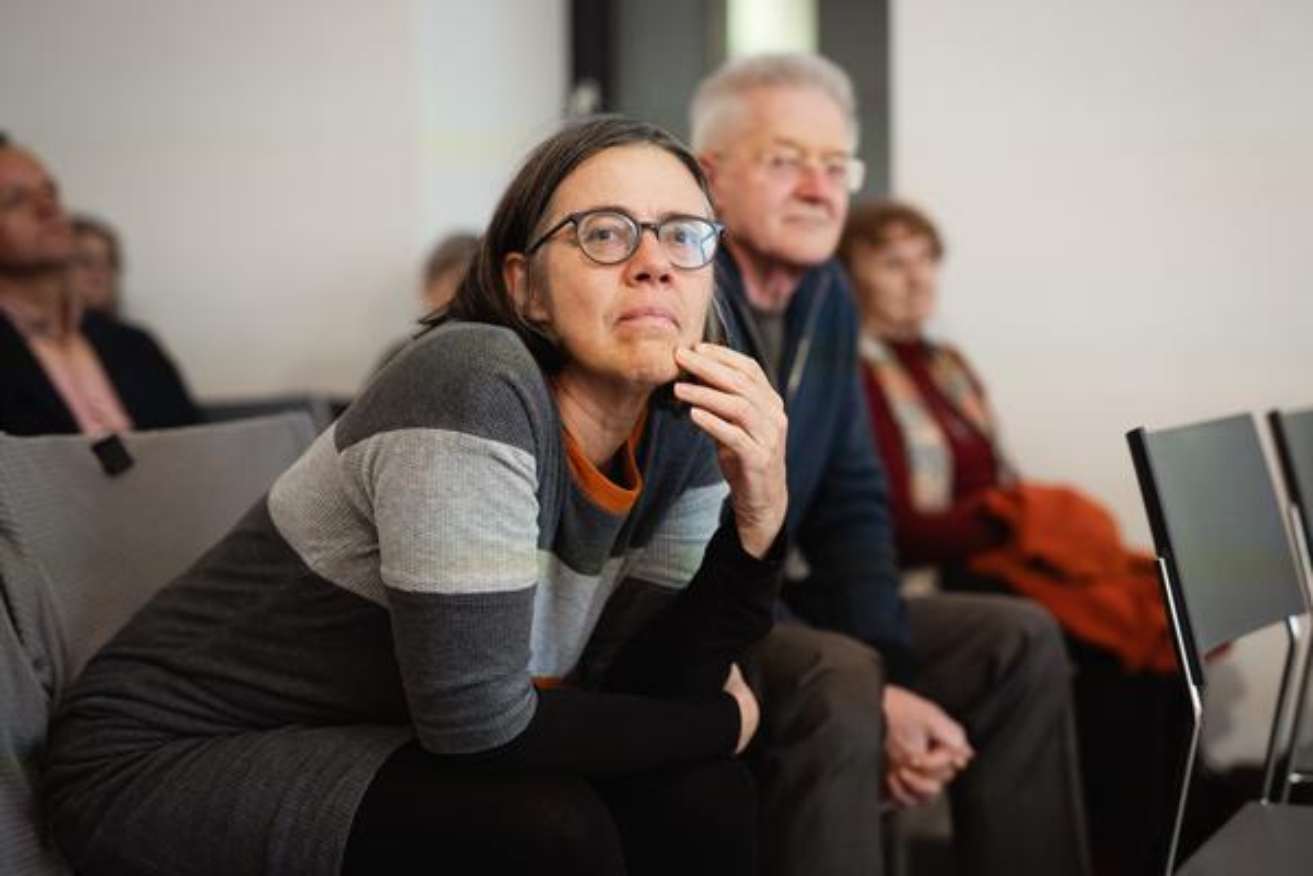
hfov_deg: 39.3
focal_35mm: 50
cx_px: 659
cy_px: 438
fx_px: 1838
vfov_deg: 26.8
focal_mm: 50
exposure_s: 1/60
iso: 1600
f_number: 1.8
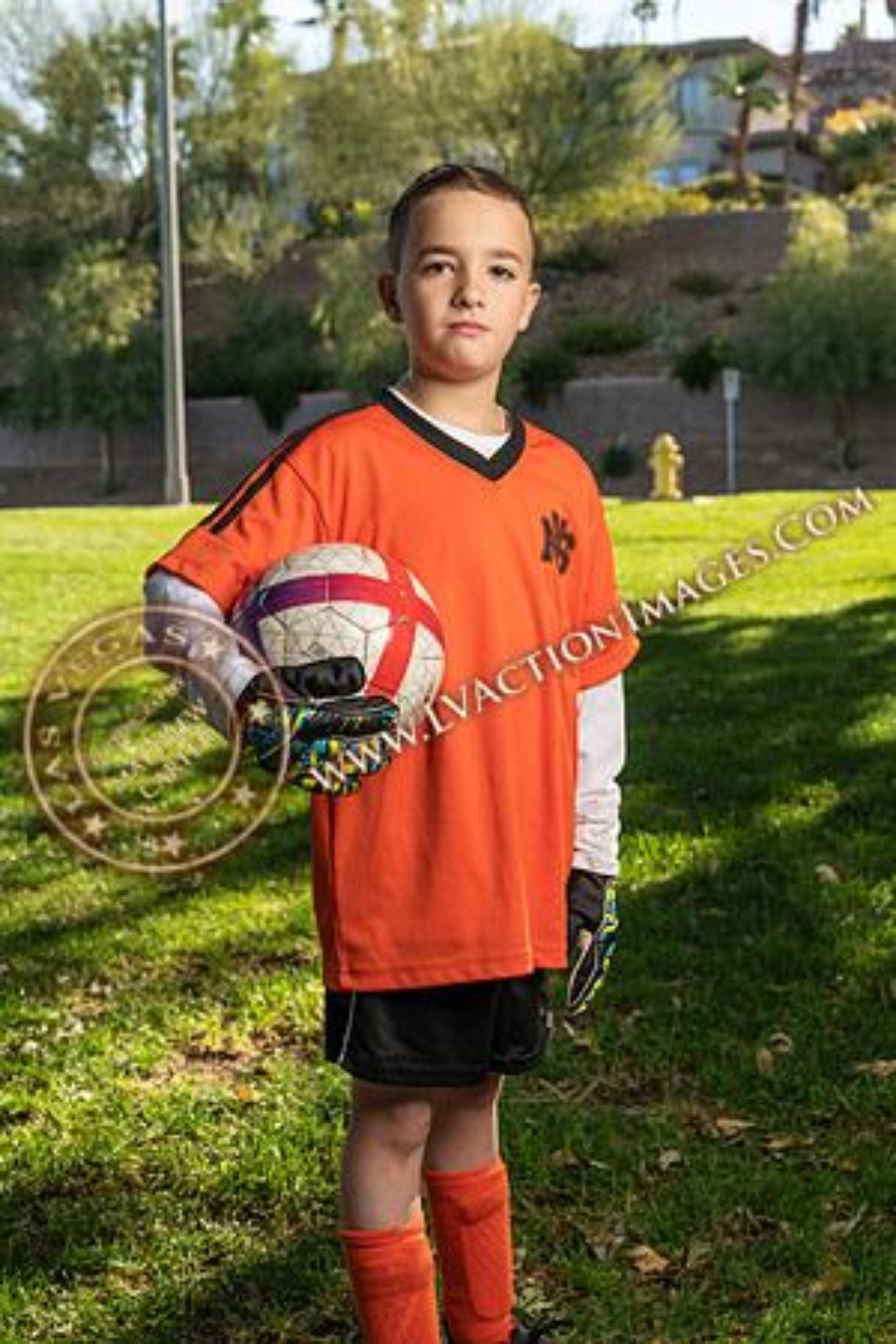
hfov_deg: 28.6
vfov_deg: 41.9
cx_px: 448
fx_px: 1755
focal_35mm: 47
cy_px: 672
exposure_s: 1/160
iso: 100
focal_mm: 47
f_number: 5.6
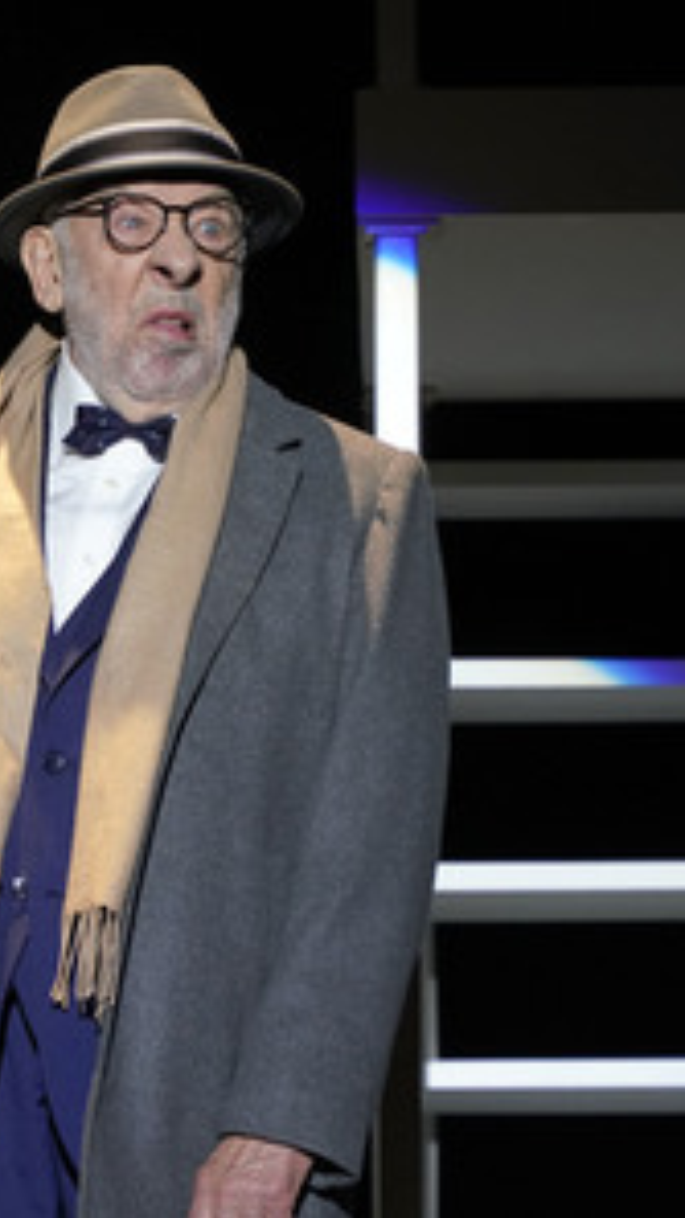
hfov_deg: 5.2
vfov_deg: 9.2
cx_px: 142
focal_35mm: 235
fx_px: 7590
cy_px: 611
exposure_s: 1/320
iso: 3200
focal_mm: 148
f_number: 5.6
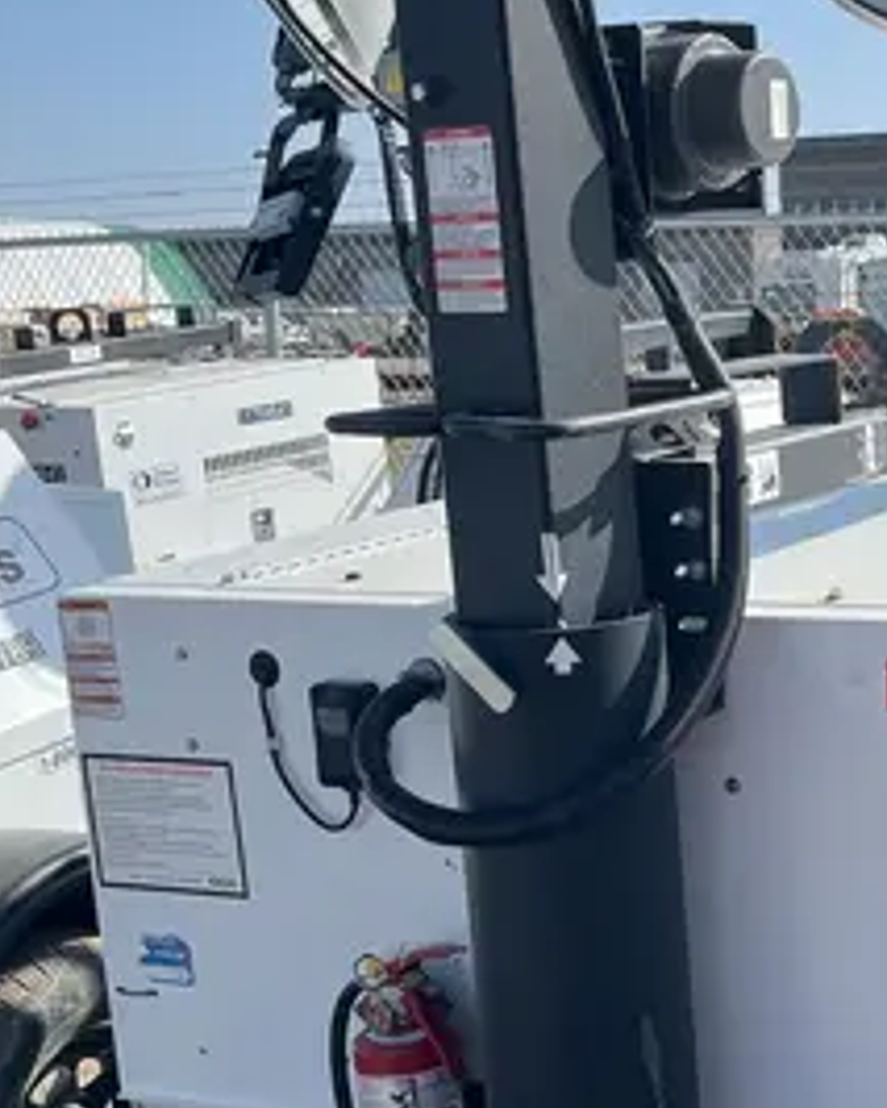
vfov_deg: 27.0
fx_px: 2296
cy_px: 719
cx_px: 891
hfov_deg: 21.1
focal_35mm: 70
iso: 50
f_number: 1.6
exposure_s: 1/3413
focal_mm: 5.1
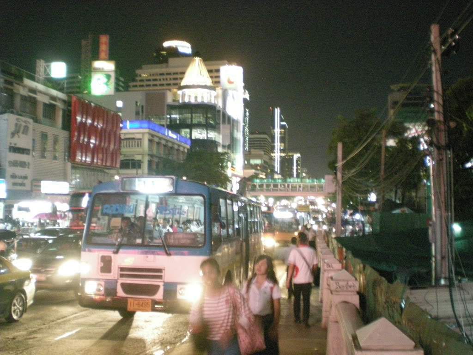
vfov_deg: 37.7
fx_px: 519
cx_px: 236
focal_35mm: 38
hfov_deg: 49.0
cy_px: 178
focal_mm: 6.3
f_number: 3.1
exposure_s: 1/3.33
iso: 800
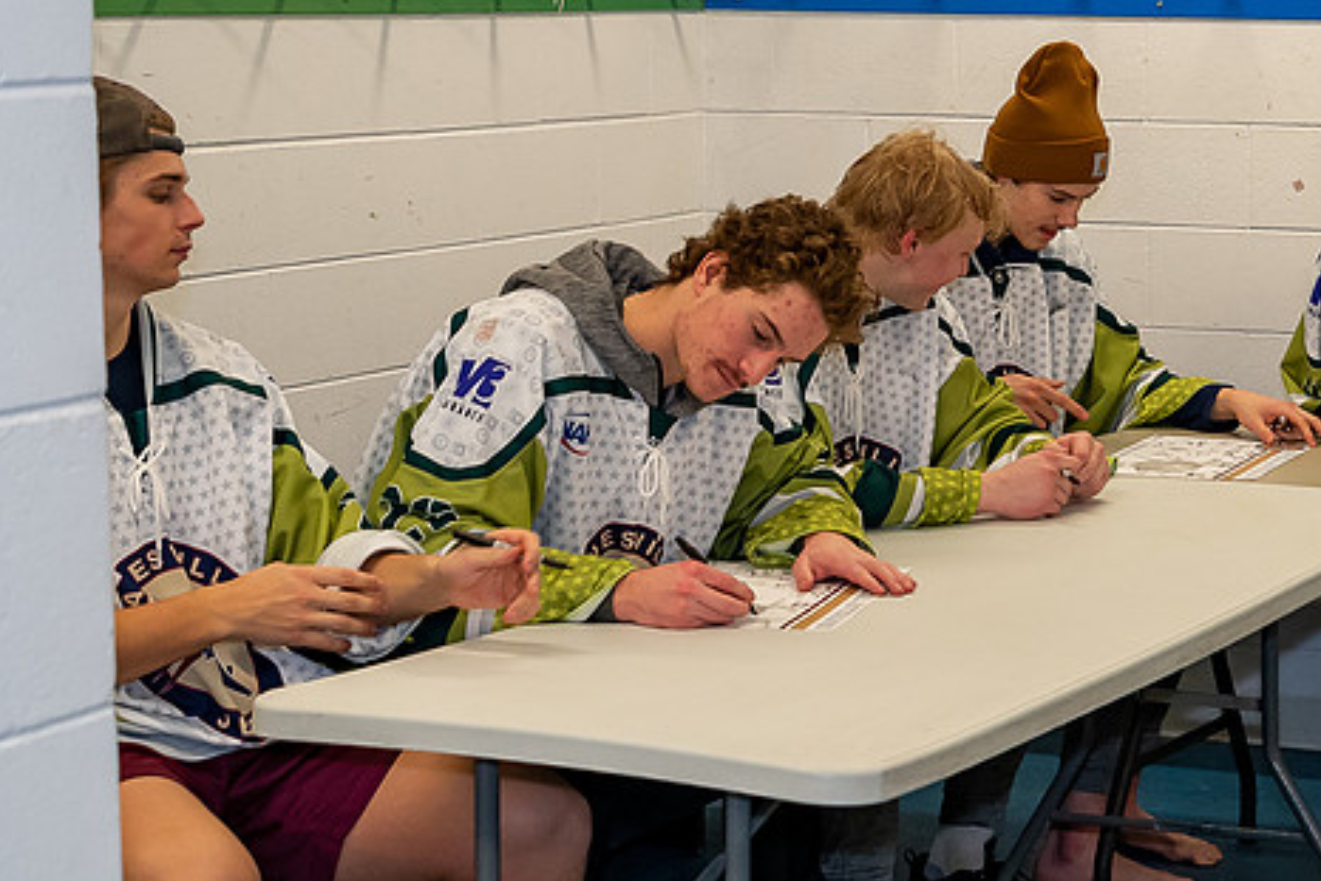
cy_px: 376
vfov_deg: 14.7
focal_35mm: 93
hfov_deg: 21.0
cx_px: 1387
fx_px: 3413
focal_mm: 29
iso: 1250
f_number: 3.5
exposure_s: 1/160
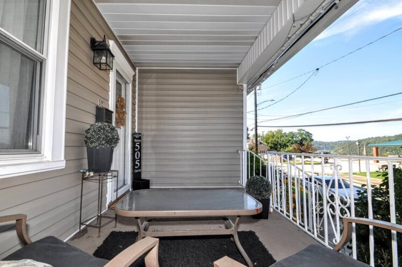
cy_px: 134
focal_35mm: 16
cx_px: 193
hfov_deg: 96.8
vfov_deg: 73.6
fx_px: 178
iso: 320
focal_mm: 10
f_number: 10
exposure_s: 1/200
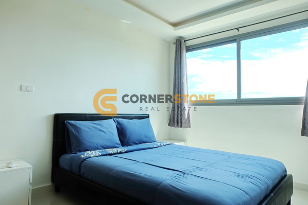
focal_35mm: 24
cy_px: 102
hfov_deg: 73.7
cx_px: 154
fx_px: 205
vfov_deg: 53.1
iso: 400
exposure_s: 1/150
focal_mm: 16
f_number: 7.1
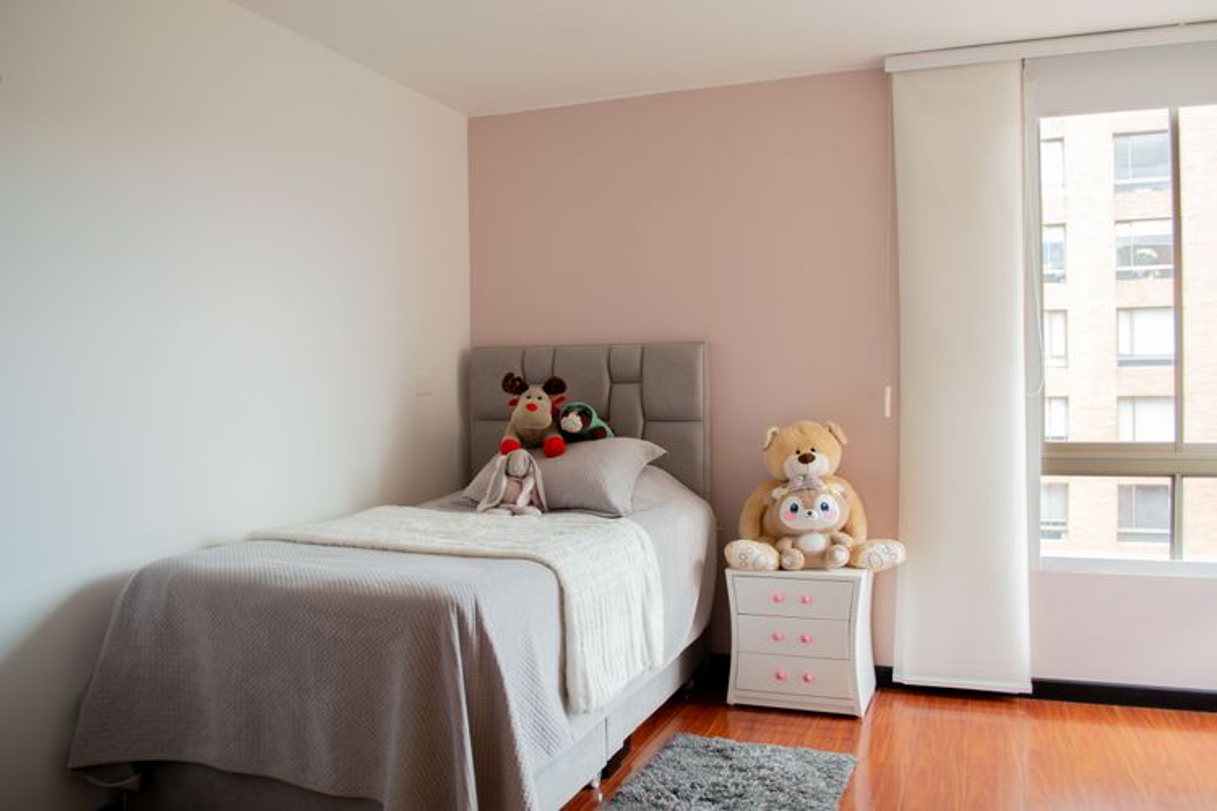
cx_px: 608
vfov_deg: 47.9
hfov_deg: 67.4
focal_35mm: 27
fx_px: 913
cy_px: 406
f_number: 4.5
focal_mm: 18
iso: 100
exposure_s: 1/30
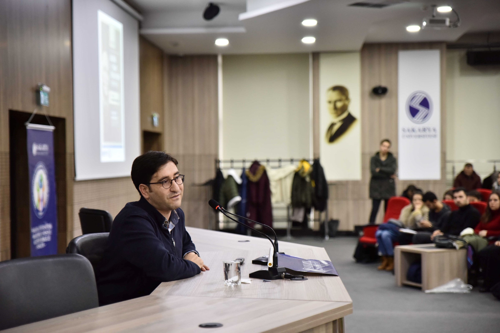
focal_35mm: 70
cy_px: 166
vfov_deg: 19.5
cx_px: 250
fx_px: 973
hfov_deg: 28.8
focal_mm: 70
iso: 1600
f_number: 2.8
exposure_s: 1/160
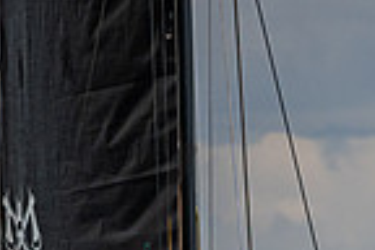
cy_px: 387
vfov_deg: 0.6
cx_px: 113
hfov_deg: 0.9
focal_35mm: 2194
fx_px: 22852
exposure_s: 1/5000
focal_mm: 400
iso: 400
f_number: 5.6
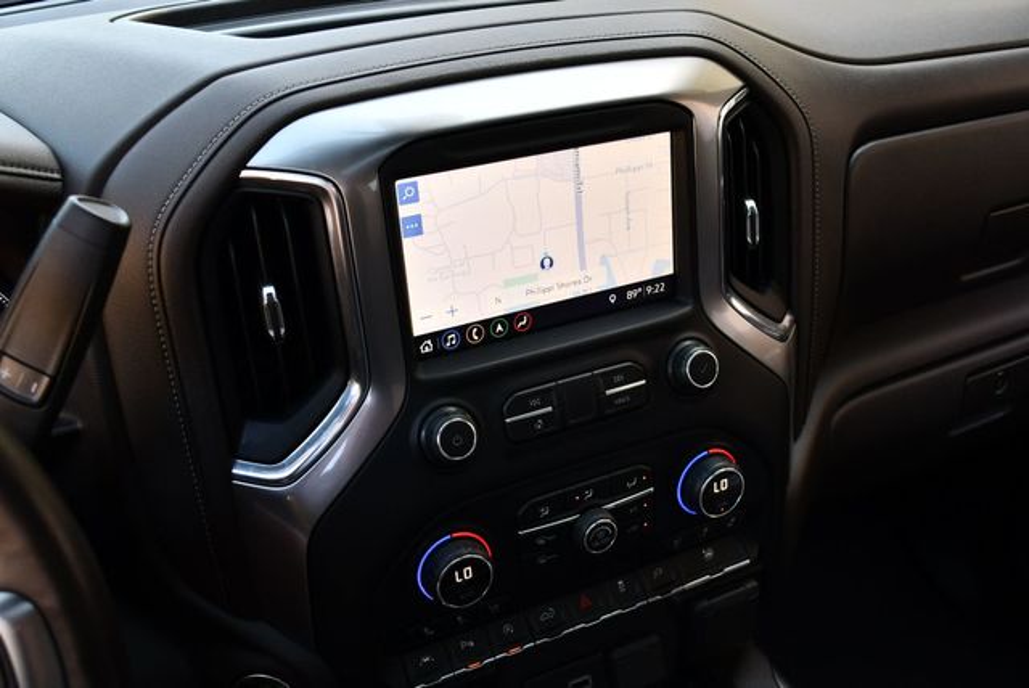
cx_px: 514
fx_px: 1030
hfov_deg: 53.1
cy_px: 344
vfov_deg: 36.9
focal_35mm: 36
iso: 400
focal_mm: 18
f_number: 3.5
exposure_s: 1/250
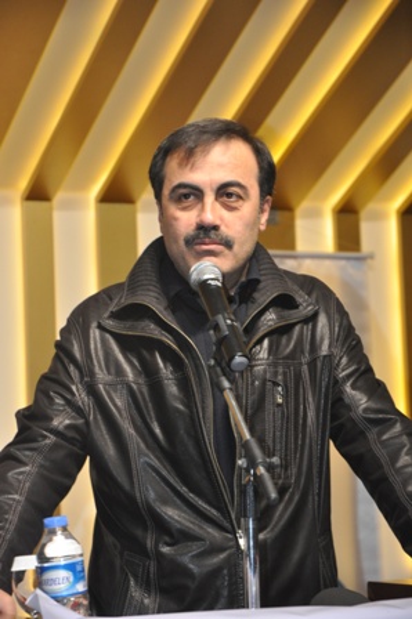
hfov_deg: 13.0
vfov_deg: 19.5
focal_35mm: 105
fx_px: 1805
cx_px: 206
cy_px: 310
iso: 800
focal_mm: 70
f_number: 4.5
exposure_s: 1/60
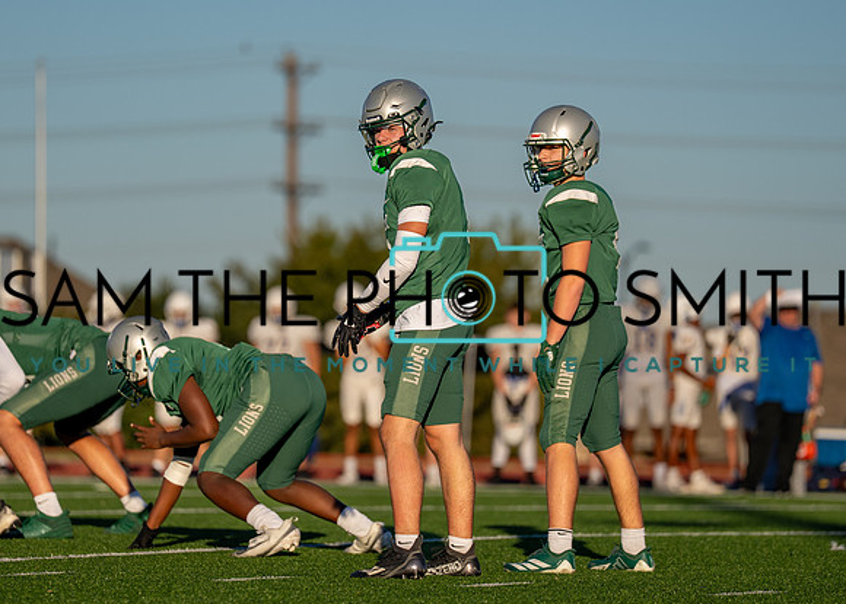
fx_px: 7122
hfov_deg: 6.8
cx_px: 370
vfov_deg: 4.9
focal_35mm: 296
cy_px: 255
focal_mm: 200
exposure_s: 1/3200
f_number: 2.8
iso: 125
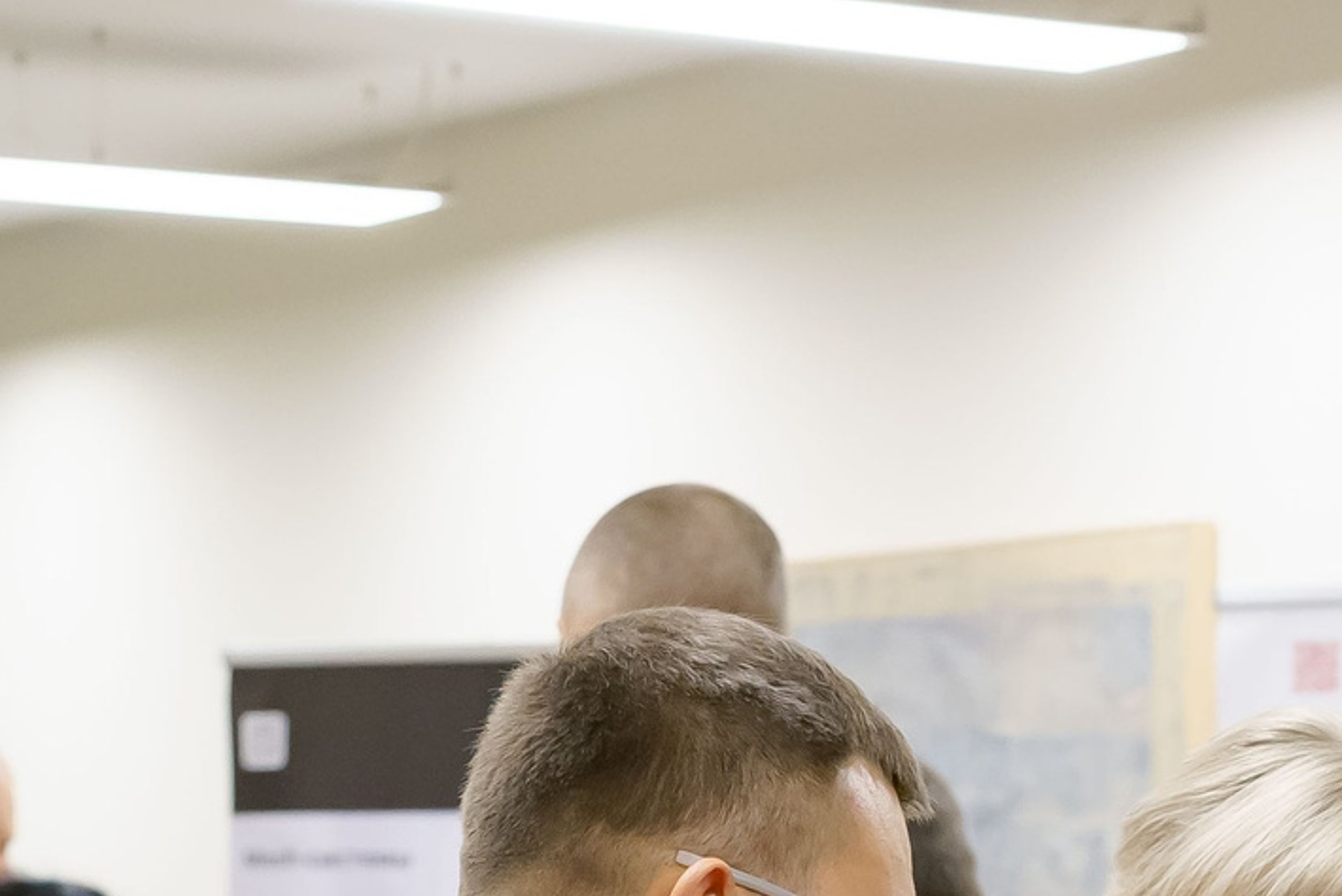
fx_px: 6116
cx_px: 1147
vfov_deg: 8.1
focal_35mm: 164
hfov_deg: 12.4
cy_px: 1611
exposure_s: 1/125
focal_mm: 45
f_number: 4
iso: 2000
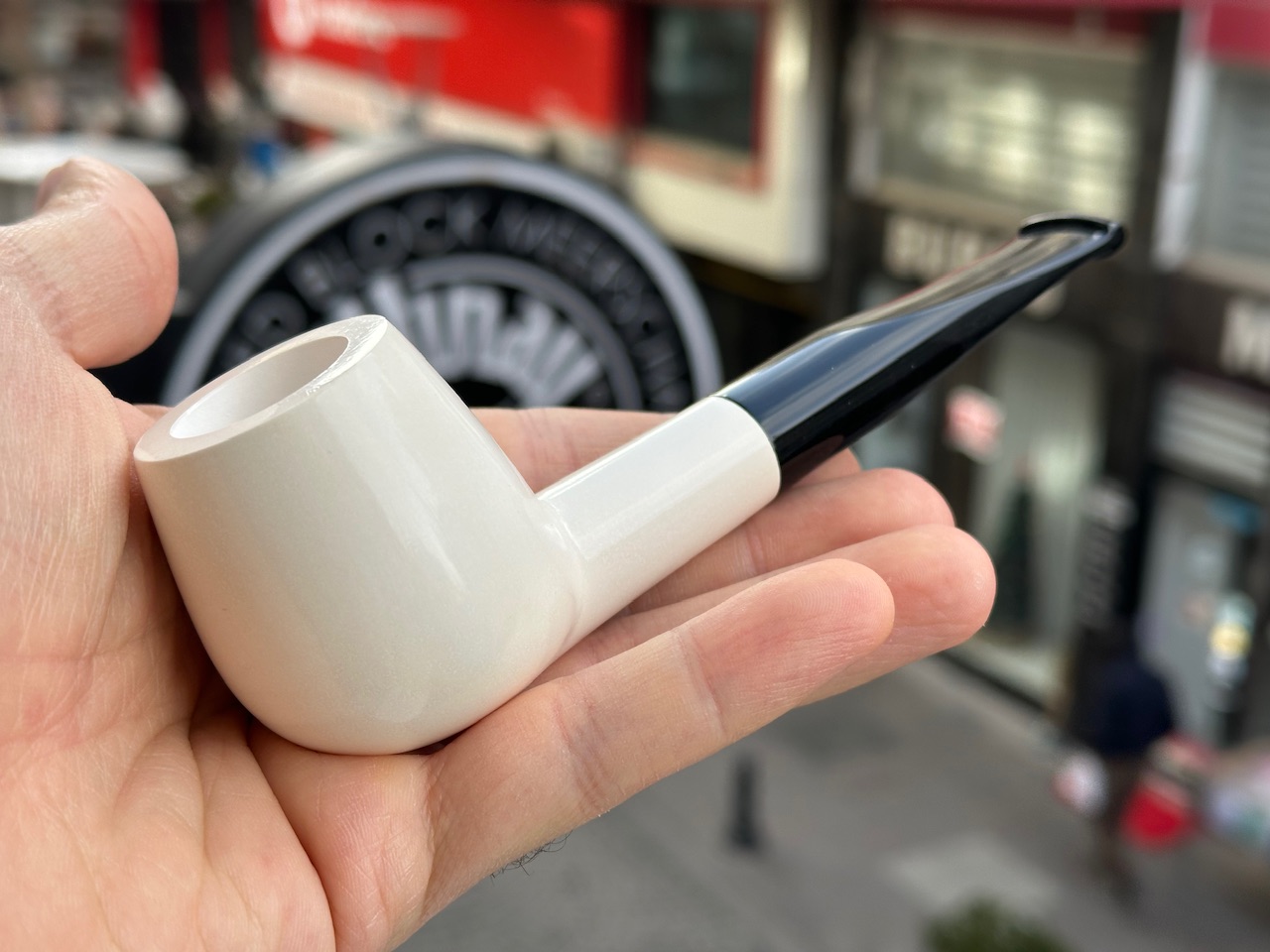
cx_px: 635
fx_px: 1761
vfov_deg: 30.3
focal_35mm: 48
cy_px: 476
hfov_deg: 39.7
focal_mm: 6.86
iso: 64
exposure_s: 1/651
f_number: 1.78
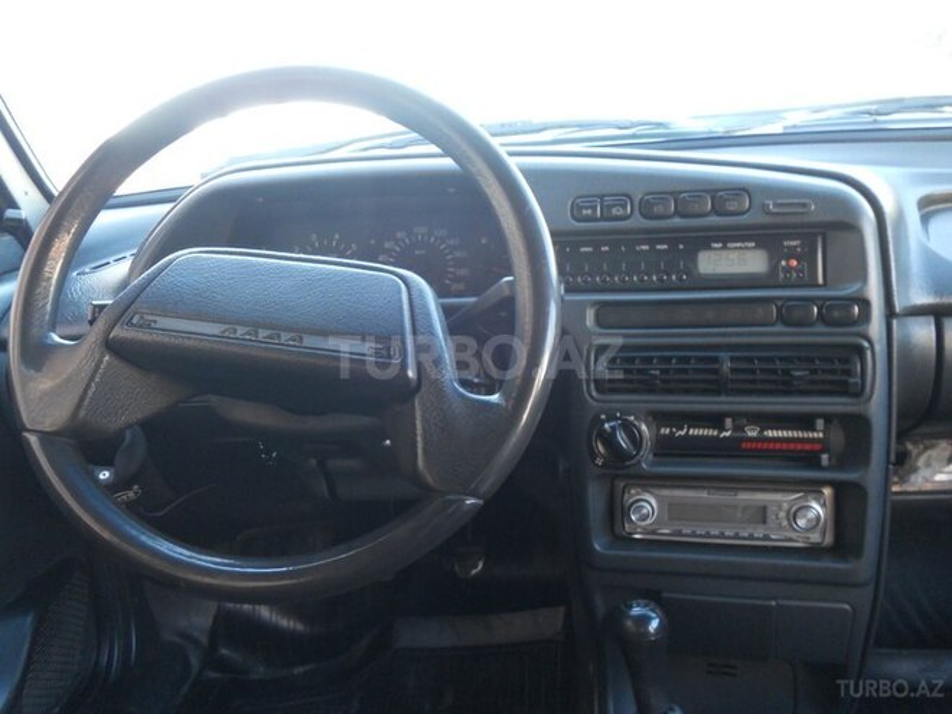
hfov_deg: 56.8
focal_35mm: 32
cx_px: 476
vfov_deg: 44.2
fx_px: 880
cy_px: 357
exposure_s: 1/30
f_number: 3.5
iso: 250
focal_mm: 5.8
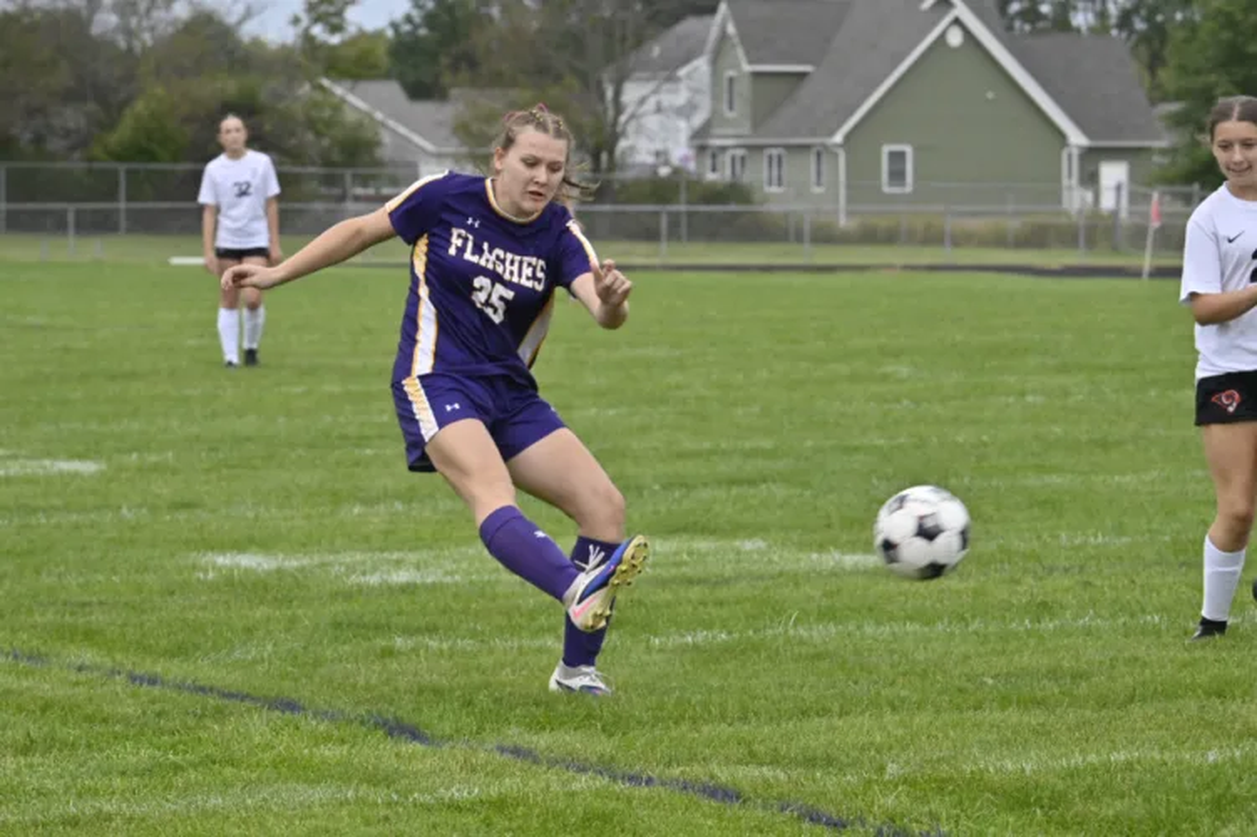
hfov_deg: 10.1
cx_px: 628
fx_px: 7085
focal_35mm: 203
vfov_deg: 6.8
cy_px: 418
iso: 2500
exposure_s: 1/1000
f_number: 13
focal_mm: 203
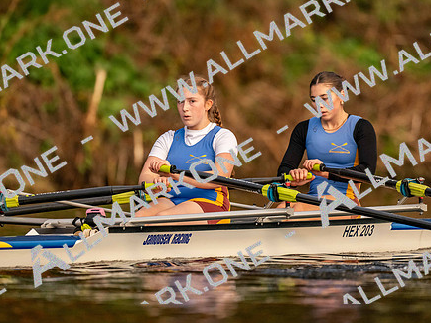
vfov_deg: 1.9
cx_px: 231
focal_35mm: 770
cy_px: 135
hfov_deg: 2.6
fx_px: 9592
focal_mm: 600
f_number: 4
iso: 3200
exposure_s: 1/2500
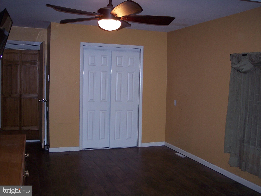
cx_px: 130
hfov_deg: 47.9
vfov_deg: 36.8
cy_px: 98
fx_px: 294
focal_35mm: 39
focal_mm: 8
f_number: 2.8
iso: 140
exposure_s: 1/60
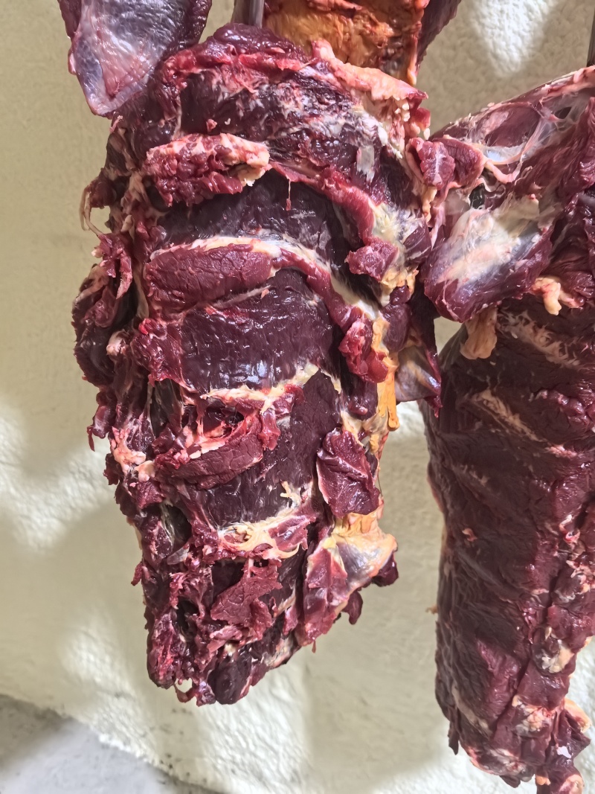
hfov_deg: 51.3
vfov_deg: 65.3
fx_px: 619
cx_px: 298
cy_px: 397
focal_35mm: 27
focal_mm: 6.98
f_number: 2
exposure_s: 1/189
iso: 4000
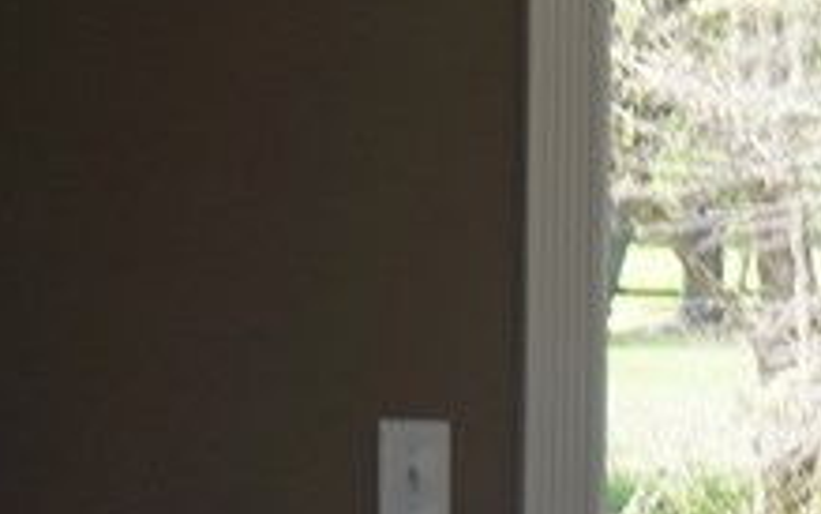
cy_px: 765
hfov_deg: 9.9
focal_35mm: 190
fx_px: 4242
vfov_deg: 6.8
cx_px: 1904
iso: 125
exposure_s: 1/60
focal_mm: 25
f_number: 4.5
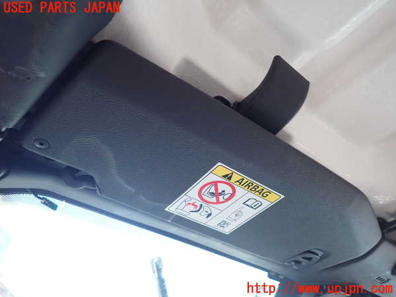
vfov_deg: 54.9
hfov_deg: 69.4
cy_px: 148
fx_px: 286
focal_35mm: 25
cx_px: 198
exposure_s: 1/100
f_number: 2
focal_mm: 4.5
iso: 100
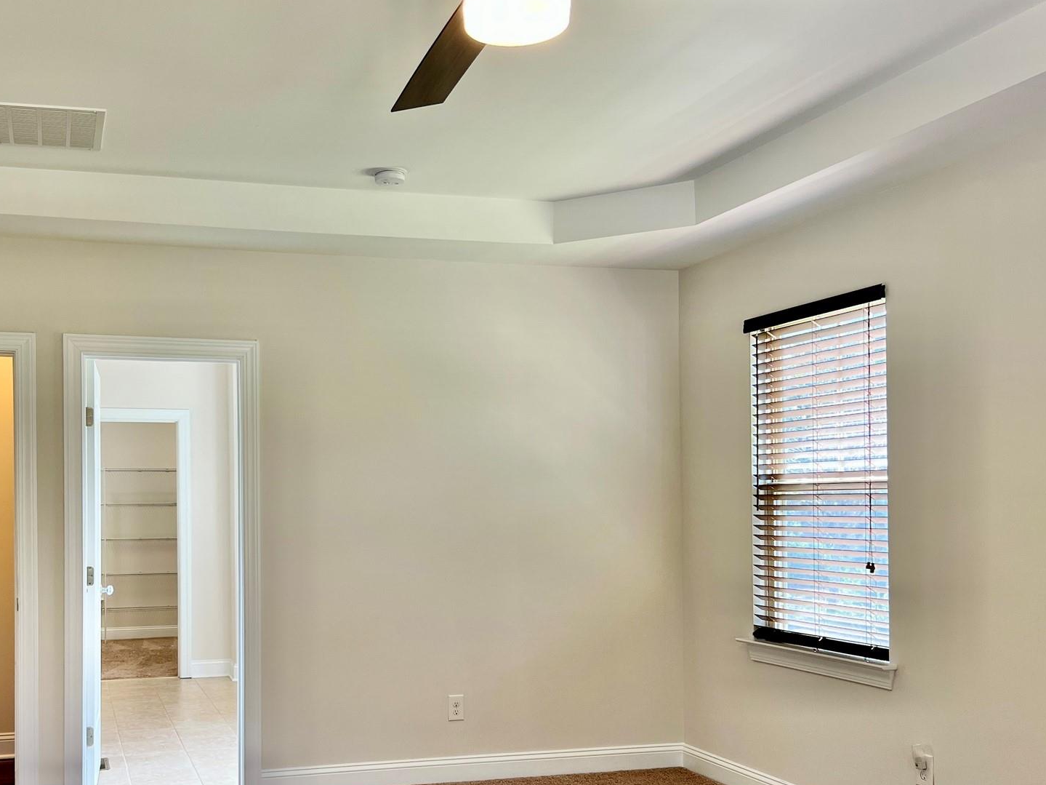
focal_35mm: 37
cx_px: 352
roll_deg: +0.4
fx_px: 1118
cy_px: 489
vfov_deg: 38.4
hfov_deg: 49.3
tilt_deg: +0.5
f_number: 1.5
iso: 80
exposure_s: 1/120
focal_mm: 5.7
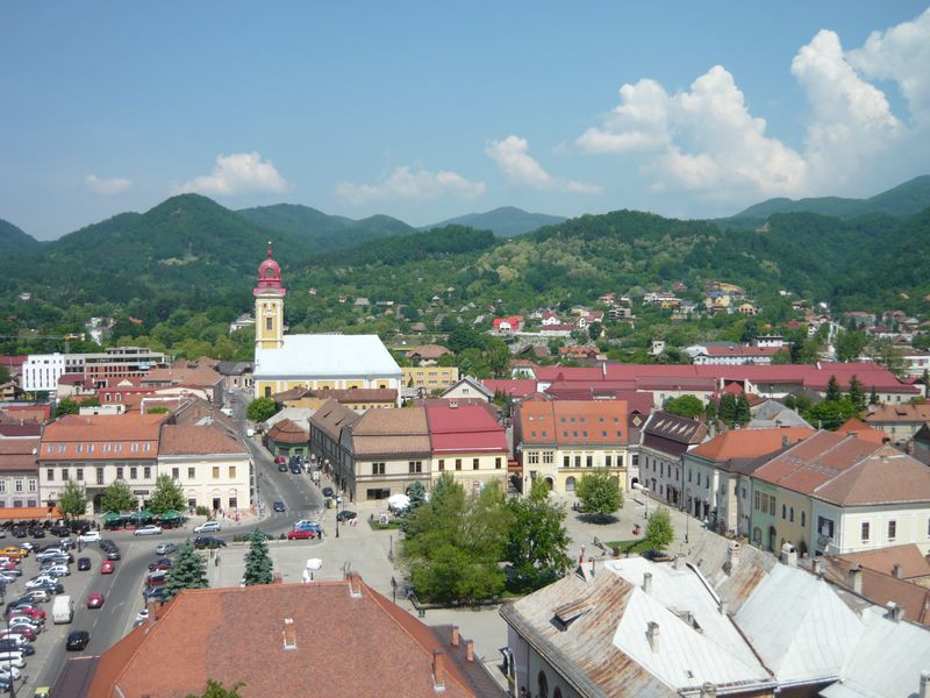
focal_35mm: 36
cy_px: 349
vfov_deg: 39.7
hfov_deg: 51.4
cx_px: 465
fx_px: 967
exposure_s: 1/250
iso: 100
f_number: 8
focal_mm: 5.5
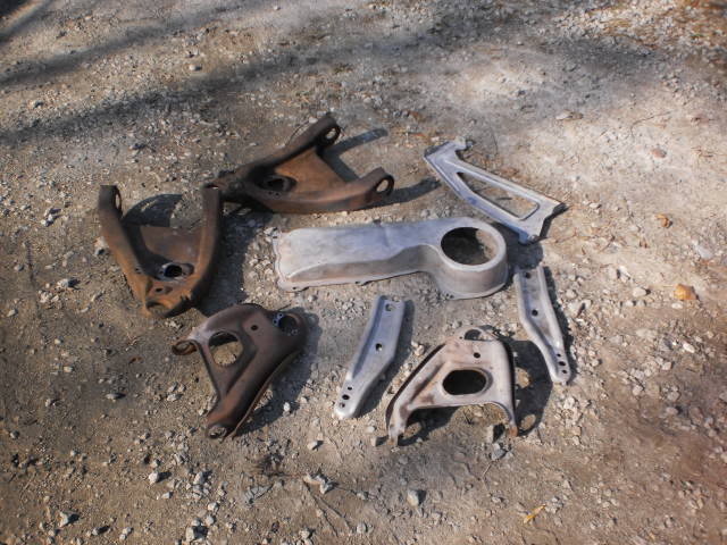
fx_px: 756
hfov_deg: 51.4
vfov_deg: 39.7
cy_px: 272
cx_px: 364
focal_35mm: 36
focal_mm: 6.3
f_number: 3.1
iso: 100
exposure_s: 1/800
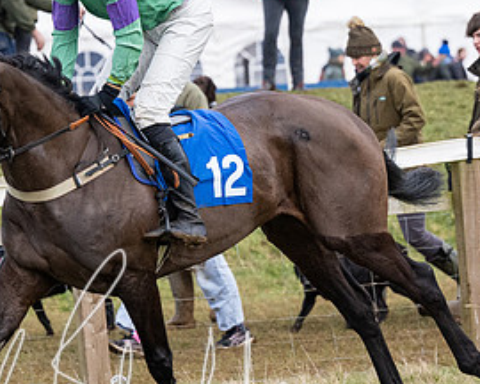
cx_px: 111
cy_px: 146
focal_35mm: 458
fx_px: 6506
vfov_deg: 3.4
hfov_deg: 4.2
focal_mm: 130
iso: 800
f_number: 4
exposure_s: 1/1600
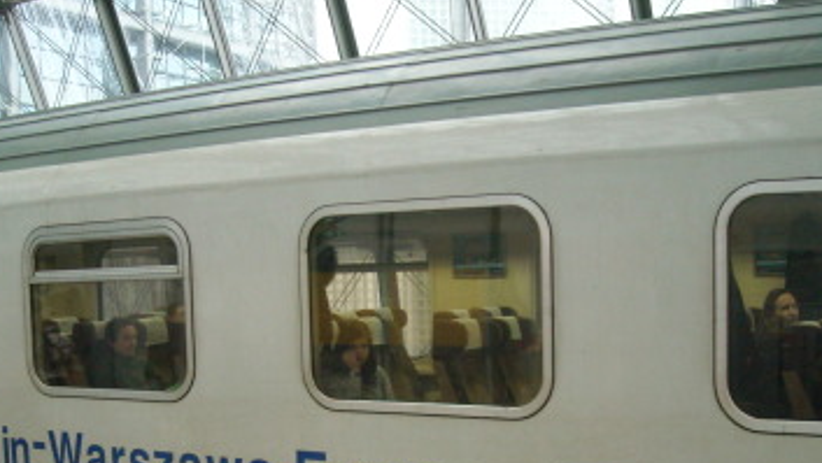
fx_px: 1178
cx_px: 361
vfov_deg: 21.8
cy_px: 411
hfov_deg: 38.4
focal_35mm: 54
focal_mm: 5.7
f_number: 2.8
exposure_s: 1/60
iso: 351
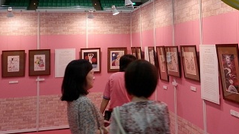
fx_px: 311
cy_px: 16
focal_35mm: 49
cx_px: 153
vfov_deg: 23.9
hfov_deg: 41.7
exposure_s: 1/25
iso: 200
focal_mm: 5.5
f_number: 3.3
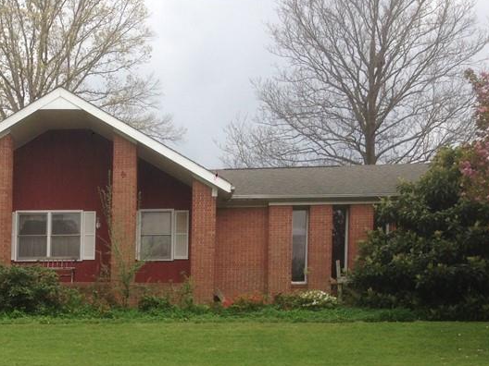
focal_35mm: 64
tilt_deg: +1.3
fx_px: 904
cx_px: 85
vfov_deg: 22.2
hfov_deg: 29.5
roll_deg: -1.9
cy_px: 348
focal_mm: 4.12
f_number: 2.4
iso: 50
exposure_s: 1/382
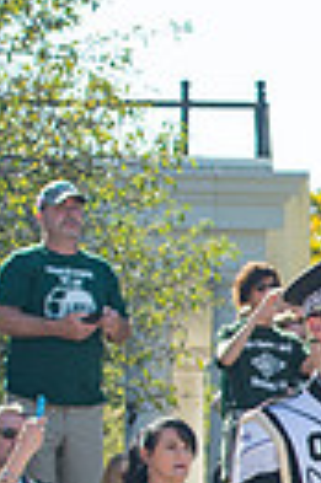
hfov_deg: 4.3
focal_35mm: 310
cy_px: 546
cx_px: 874
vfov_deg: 6.6
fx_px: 4157
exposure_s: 1/1000
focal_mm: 70
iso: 200
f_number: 4.5
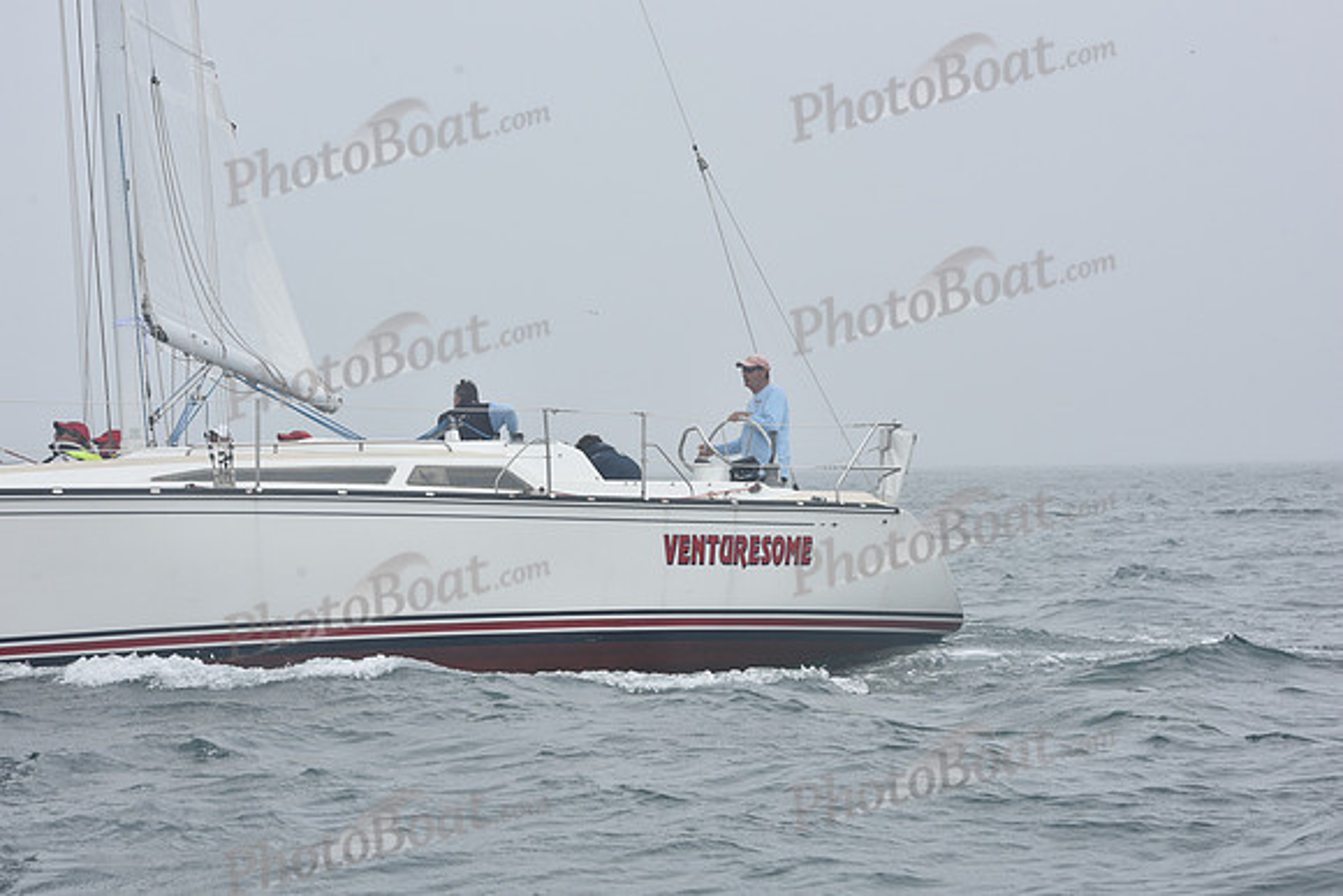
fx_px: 3545
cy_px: 448
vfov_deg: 14.4
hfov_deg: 21.5
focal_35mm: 95
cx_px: 672
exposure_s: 1/800
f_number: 11
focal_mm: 95
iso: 250
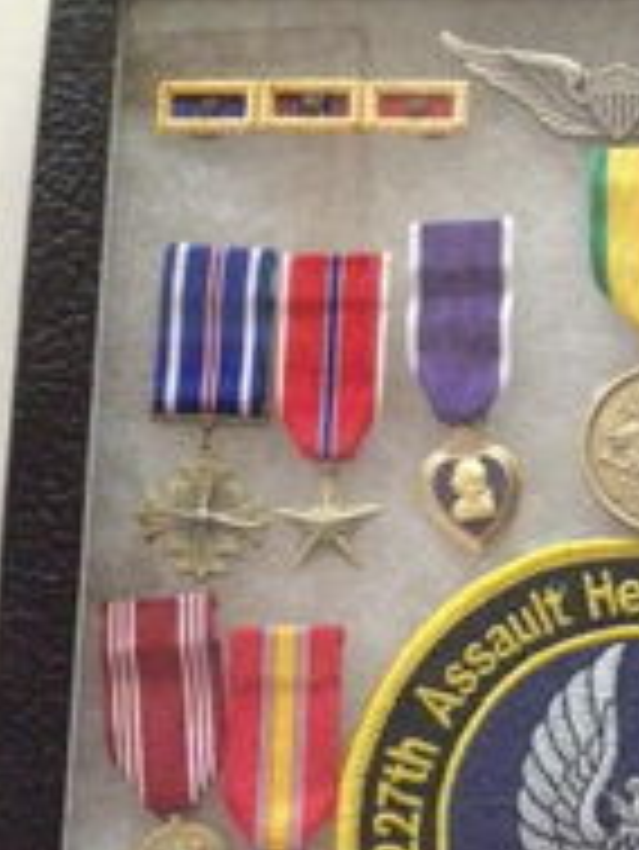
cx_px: 634
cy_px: 747
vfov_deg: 25.6
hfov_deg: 19.4
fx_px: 1819
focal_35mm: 74
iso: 800
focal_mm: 4.28
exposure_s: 1/15
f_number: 2.4
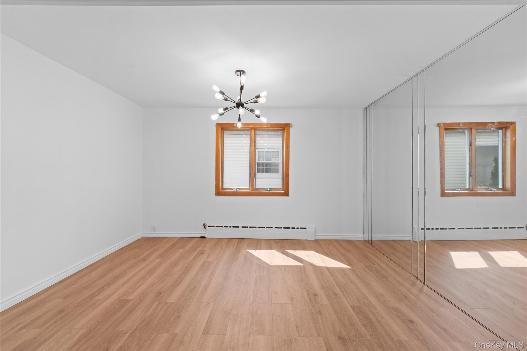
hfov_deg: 104.3
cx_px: 264
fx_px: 205
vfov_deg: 81.2
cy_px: 176
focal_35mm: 14
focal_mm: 14
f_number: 10
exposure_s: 1/20
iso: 320
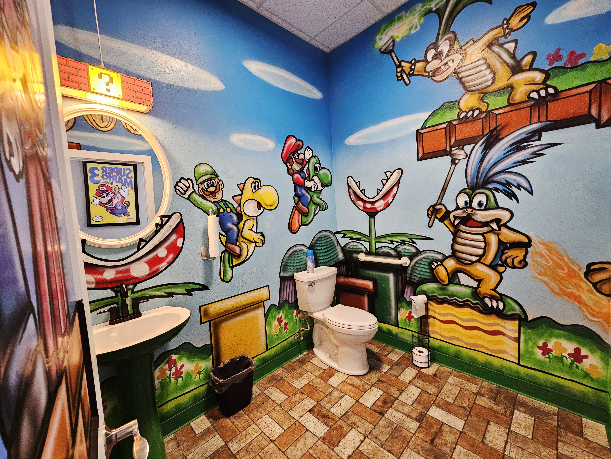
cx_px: 306
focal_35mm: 13
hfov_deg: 106.2
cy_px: 230
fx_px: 229
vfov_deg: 89.9
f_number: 2.2
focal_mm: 2.2
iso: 320
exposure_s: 1/30
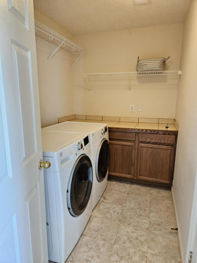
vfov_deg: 73.9
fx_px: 175
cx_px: 98
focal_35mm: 23
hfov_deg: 58.9
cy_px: 132
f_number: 1.8
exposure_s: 1/120
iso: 800
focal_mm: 5.4
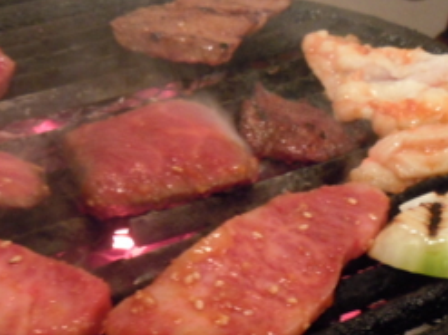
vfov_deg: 19.9
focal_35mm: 73
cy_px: 264
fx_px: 944
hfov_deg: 26.6
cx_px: 169
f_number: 3.5
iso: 400
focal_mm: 5.4
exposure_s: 1/3
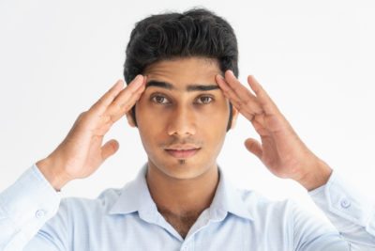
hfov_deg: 31.9
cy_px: 126
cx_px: 188
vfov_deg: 21.6
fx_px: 656
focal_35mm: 63
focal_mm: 63
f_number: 5
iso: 125
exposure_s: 1/160
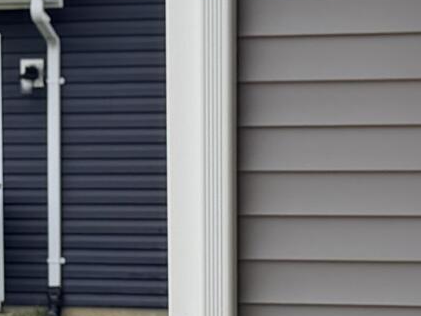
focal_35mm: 171
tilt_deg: -6.3
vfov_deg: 8.6
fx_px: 2080
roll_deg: +0.5
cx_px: 66
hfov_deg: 11.5
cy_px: 326
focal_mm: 6.76
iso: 80
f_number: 1.78
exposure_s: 1/1855
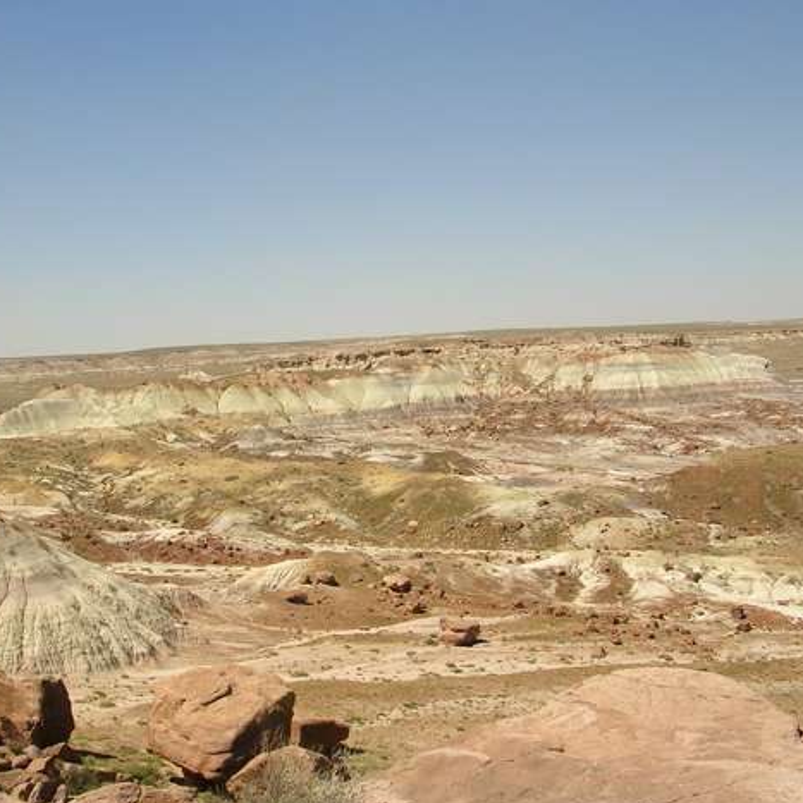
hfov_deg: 36.8
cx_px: 363
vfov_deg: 36.8
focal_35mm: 46
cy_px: 399
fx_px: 1207
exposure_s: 1/385
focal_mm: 5.8
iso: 50
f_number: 5.6
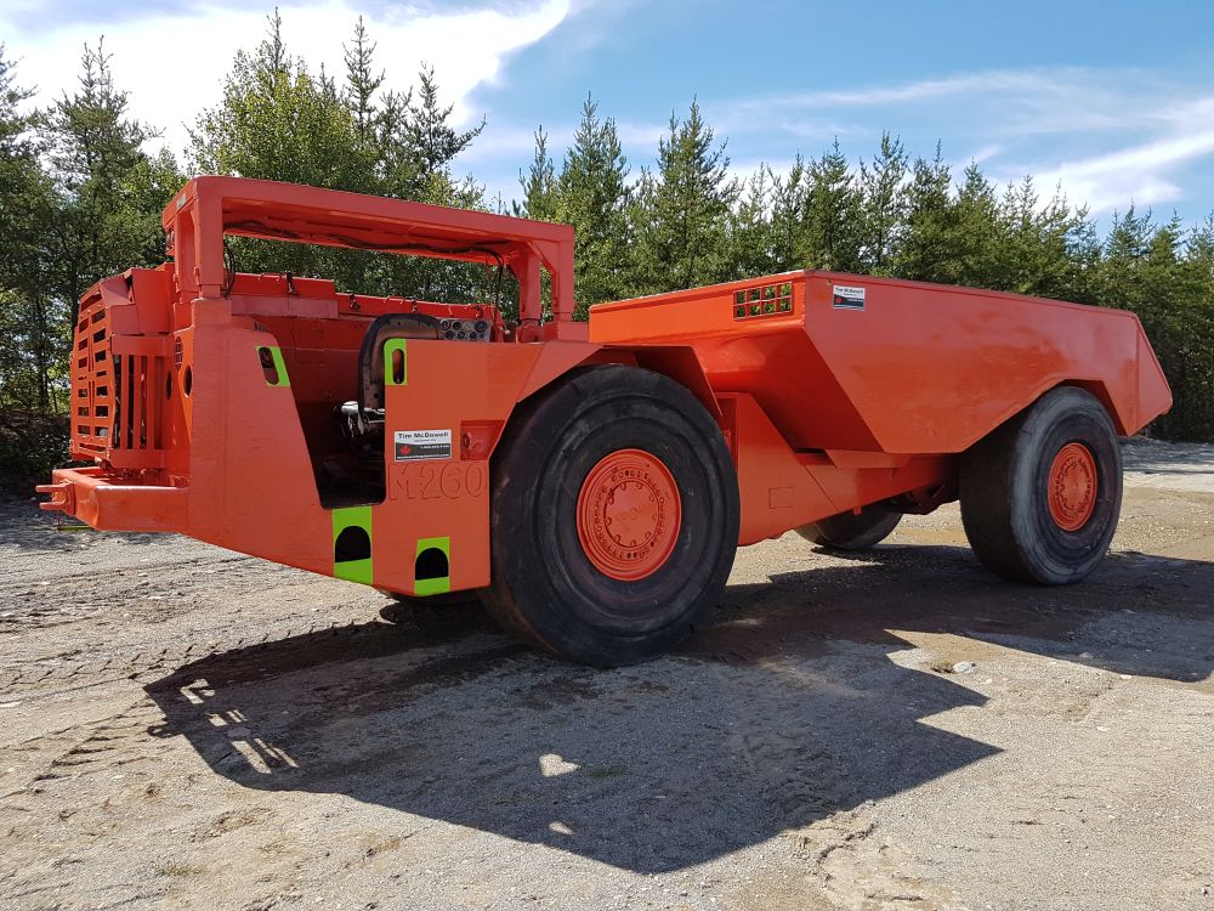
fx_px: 912
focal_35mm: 26
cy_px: 456
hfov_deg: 67.3
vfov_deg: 53.1
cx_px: 607
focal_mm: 4.2
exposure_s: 1/1356
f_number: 1.7
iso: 40
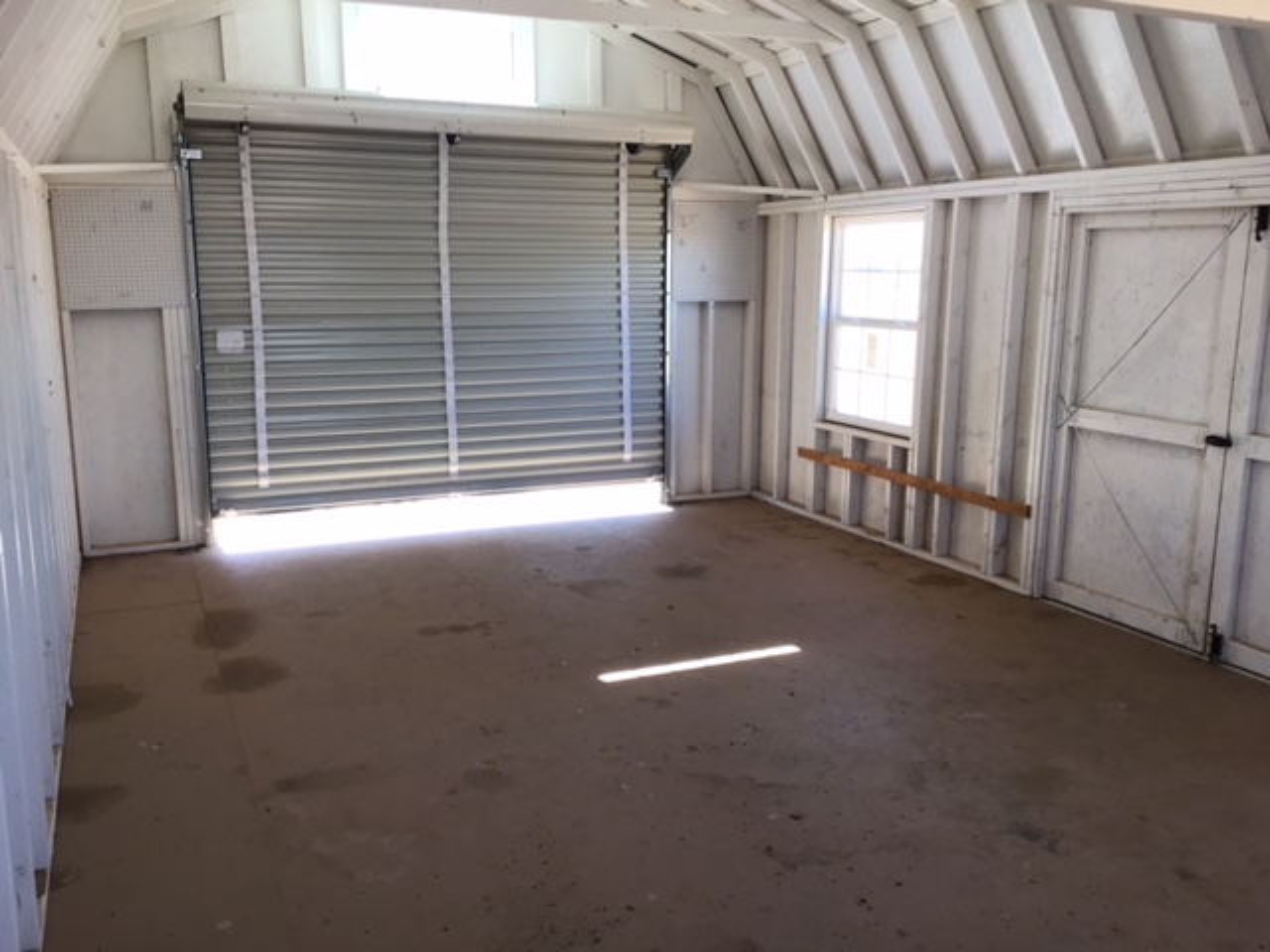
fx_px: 1137
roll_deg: -0.7
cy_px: 476
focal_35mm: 31
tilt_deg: -11.4
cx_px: 635
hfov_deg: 58.4
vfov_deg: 45.4
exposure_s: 1/60
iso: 25
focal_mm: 3.3
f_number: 2.4
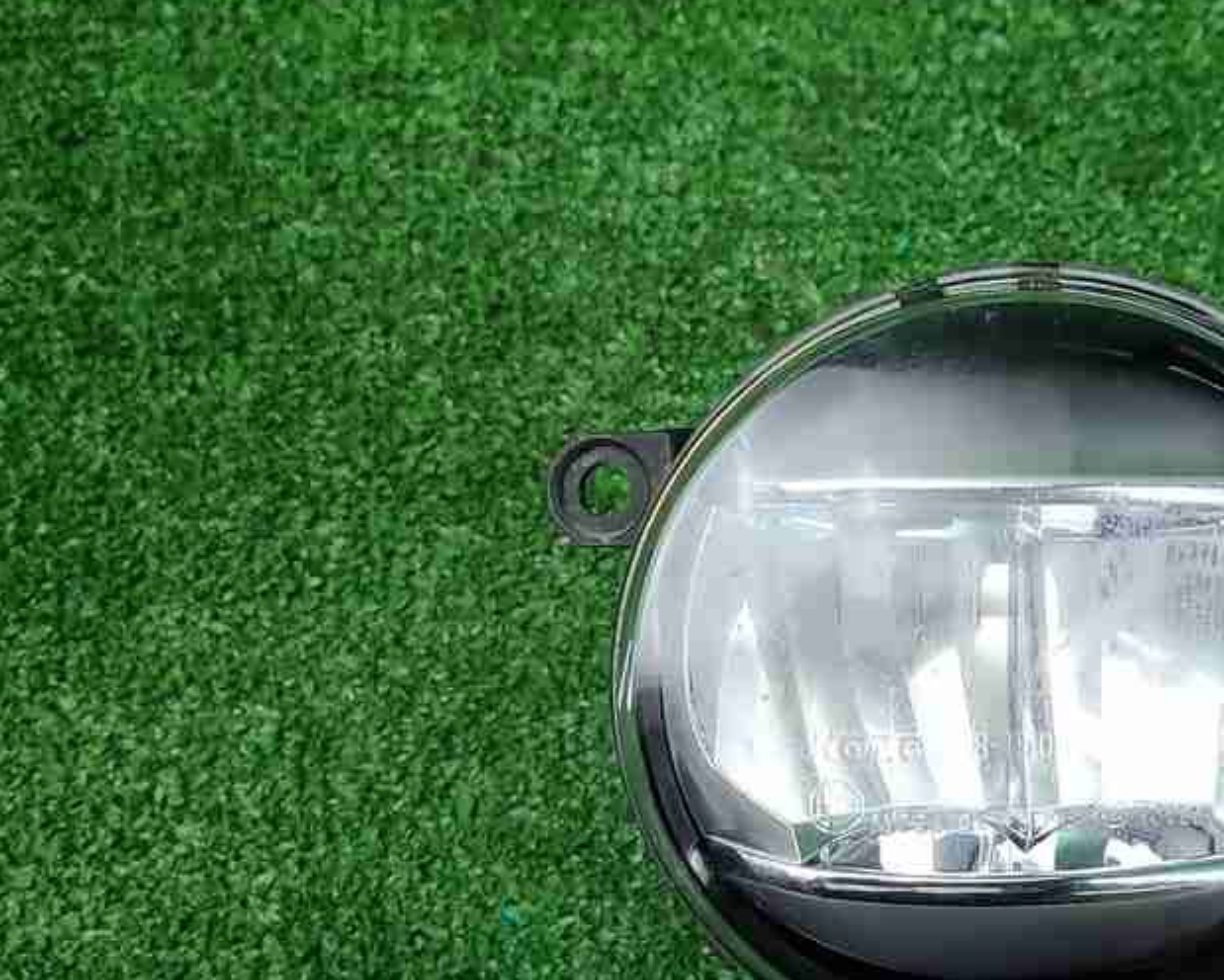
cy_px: 537
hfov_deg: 31.4
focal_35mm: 59
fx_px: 2139
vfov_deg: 25.8
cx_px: 912
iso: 95
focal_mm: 5.4
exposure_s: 1/50
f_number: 1.8
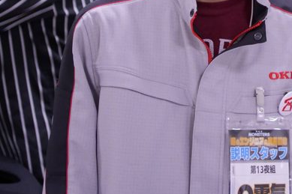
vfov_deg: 10.0
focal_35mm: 135
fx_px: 1094
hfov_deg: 14.4
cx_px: 407
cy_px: -14
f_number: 1.8
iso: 2000
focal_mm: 35
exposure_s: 1/500
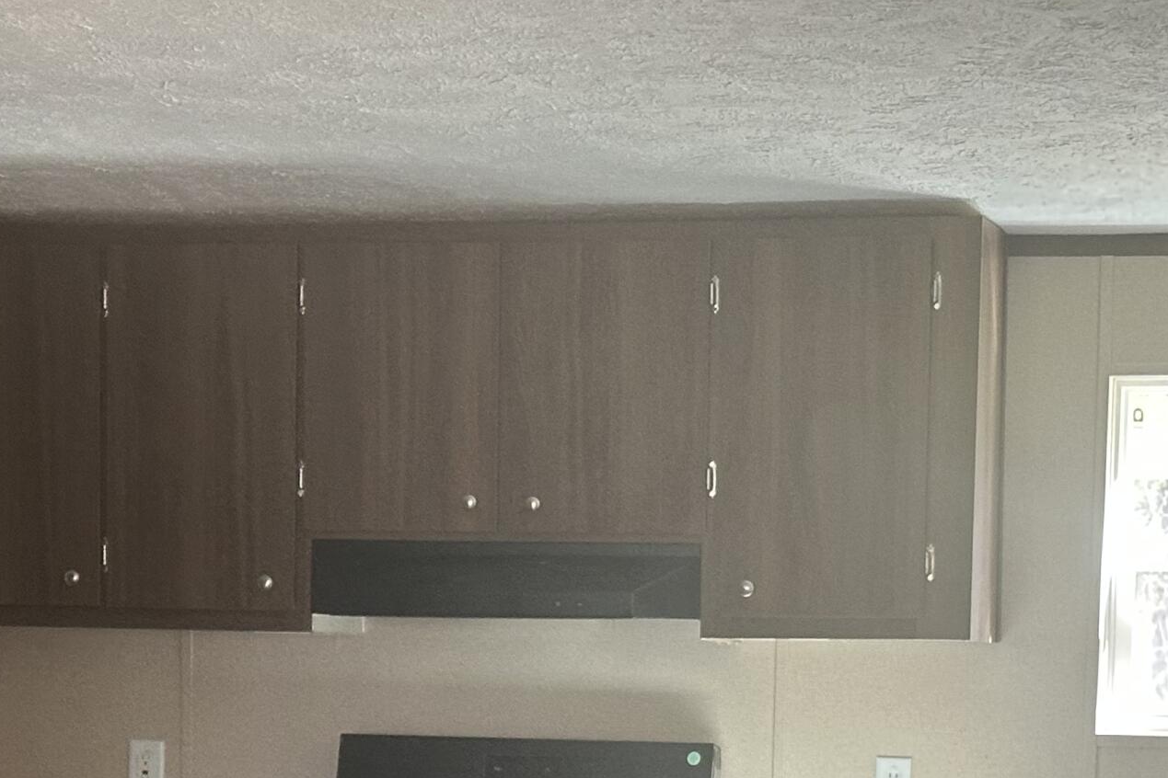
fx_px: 3828
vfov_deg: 11.4
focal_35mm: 118
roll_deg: -1.1
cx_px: 593
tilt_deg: -5.0
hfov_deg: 17.3
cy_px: 938
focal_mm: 6.86
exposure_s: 1/60
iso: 250
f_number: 1.78
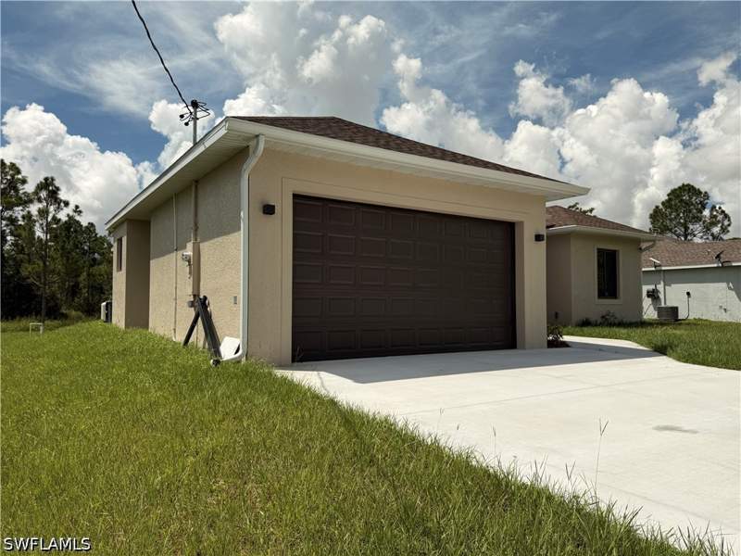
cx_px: 370
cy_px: 278
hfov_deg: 71.6
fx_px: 514
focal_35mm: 24
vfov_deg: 56.8
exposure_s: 1/2110
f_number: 1.78
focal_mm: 6.76
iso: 80
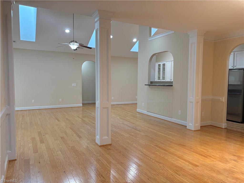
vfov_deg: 53.1
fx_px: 183
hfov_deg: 67.3
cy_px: 92
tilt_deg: -2.8
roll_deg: +0.3
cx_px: 122
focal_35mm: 26
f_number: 1.6
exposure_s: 1/120
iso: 250
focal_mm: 5.96
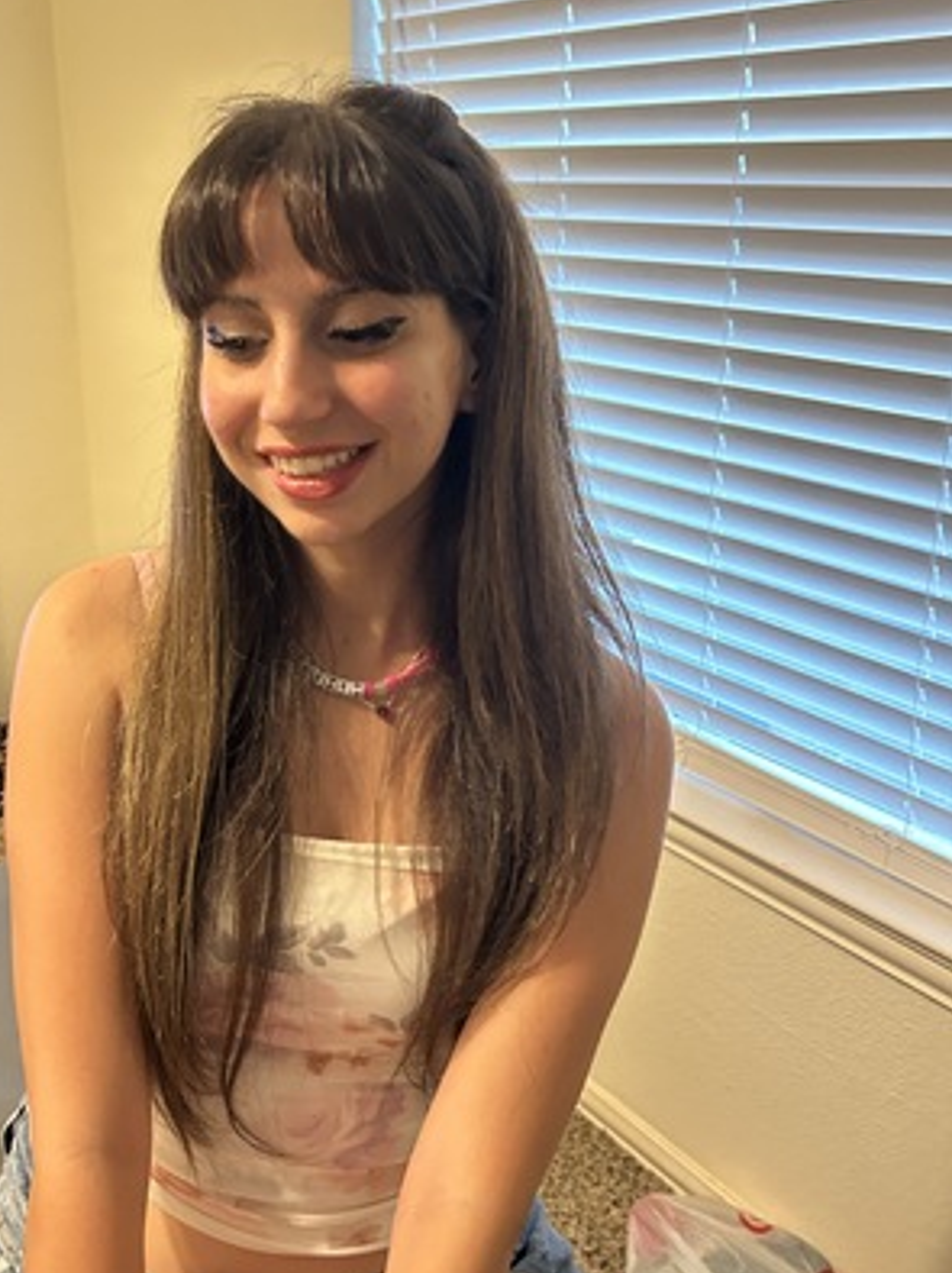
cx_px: 350
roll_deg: +2.4
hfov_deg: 42.5
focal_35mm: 33
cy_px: 501
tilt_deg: -16.1
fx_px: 1211
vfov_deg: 54.9
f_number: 1.5
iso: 400
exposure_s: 1/60
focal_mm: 5.7
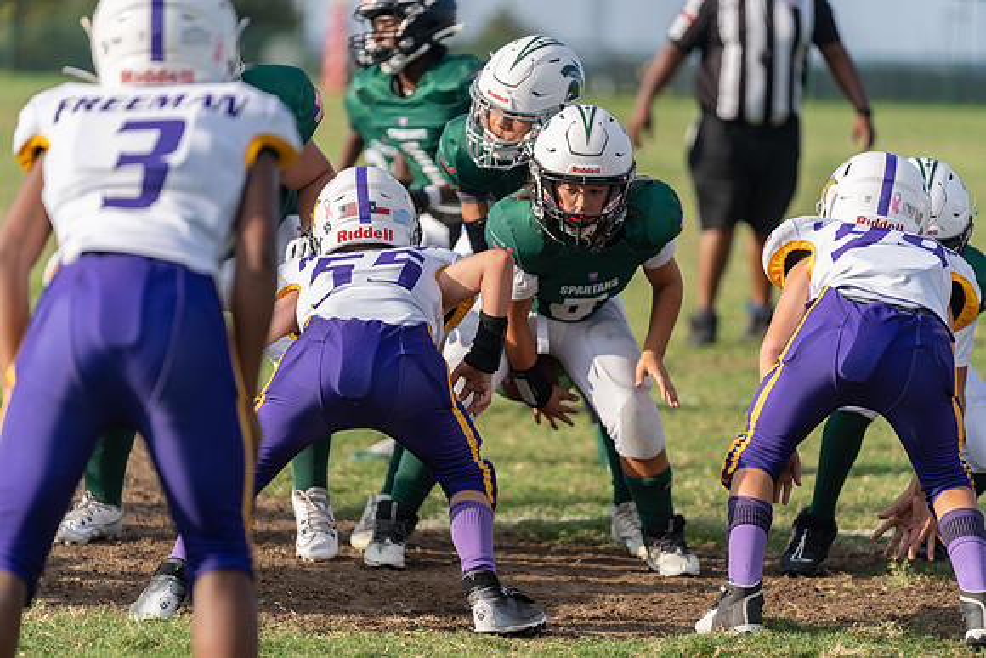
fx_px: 5479
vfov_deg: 6.9
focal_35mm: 200
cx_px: 493
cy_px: 329
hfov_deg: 10.3
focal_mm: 200
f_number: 2.8
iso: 100
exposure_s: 1/1250
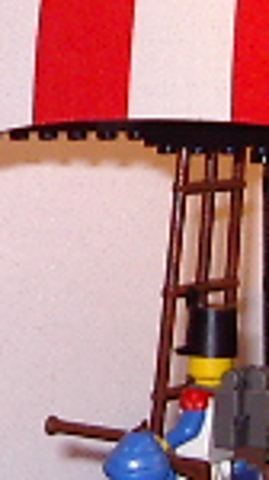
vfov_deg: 12.0
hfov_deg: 6.7
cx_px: -208
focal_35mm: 177
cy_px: -13
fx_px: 2252
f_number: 2.6
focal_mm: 5.8
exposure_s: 1/60
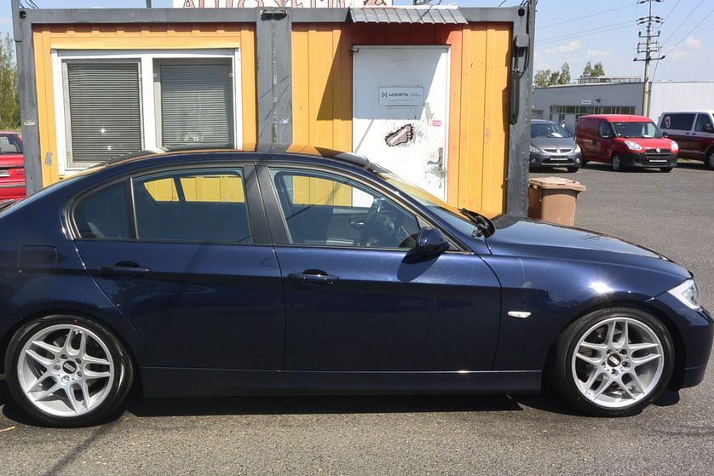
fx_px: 655
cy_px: 220
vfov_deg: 40.0
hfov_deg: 57.0
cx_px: 313
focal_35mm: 33
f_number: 9
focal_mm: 10
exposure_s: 1/250
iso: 160
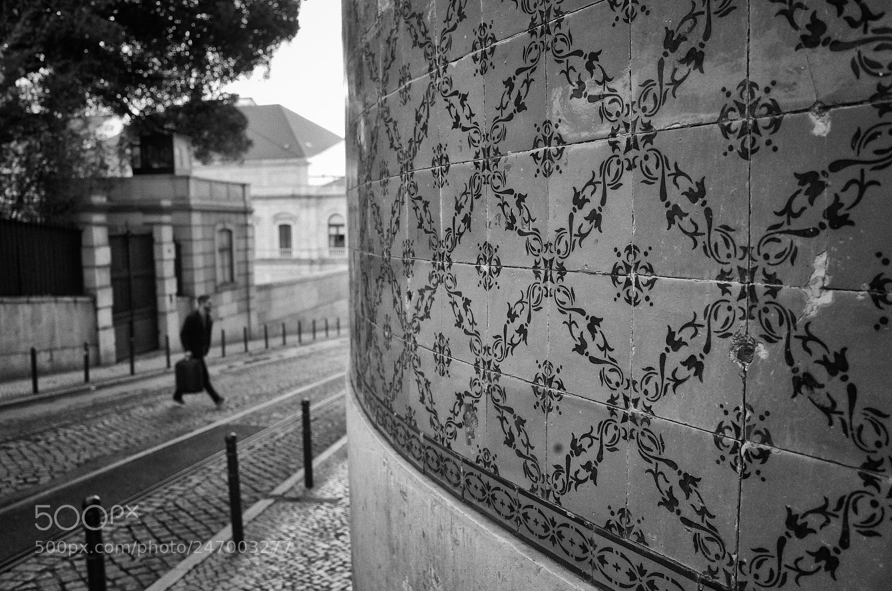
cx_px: 446
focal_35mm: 28
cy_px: 296
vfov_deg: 46.2
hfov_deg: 65.6
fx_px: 692
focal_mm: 18.3
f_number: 4
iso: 400
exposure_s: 1/125
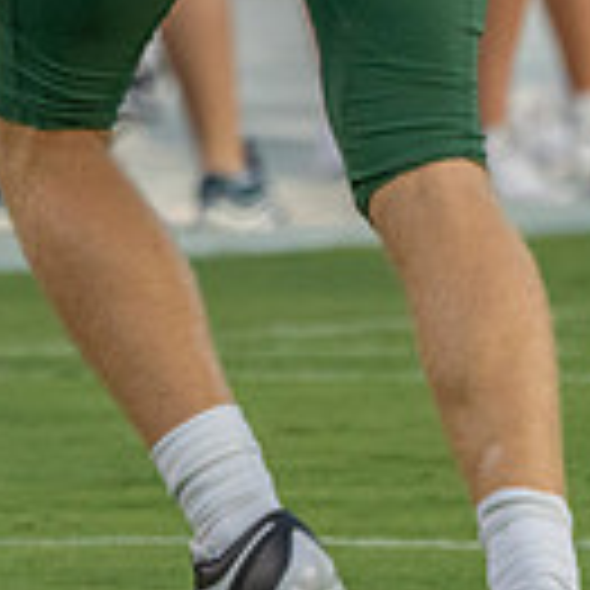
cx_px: -361
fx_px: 29966
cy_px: -403
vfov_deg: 1.1
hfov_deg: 1.1
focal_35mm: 1554
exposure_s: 1/1250
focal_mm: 358
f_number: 5.6
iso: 2000
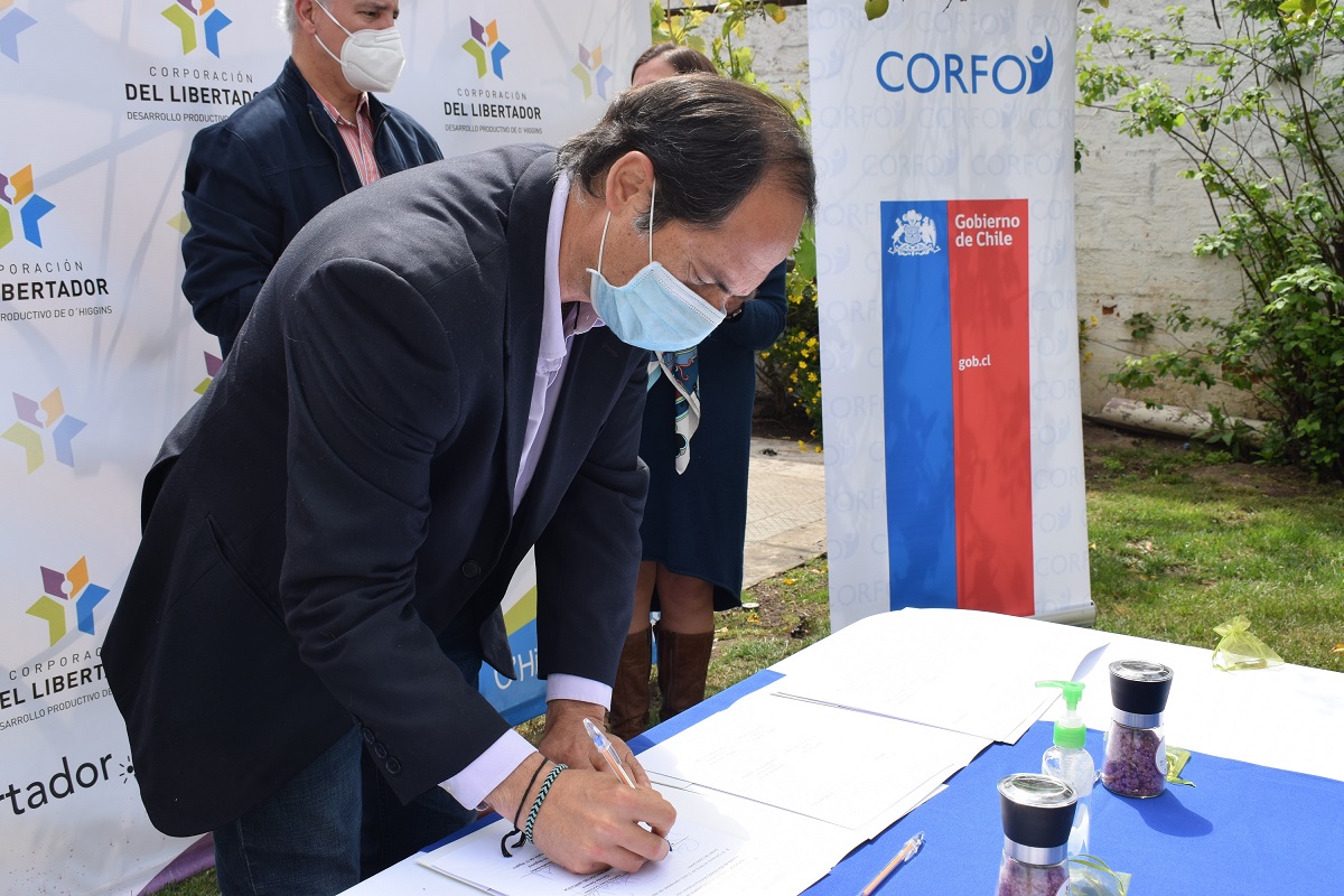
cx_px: 672
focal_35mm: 38
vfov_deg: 35.5
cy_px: 448
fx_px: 1400
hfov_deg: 51.3
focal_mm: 25
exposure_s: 1/320
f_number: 9
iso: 200
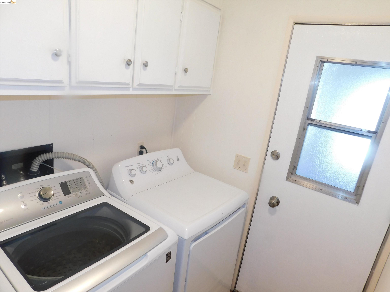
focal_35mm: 23
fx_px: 259
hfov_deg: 73.9
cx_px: 195
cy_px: 146
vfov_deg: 58.9
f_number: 3
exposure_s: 1/40
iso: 125
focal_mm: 4
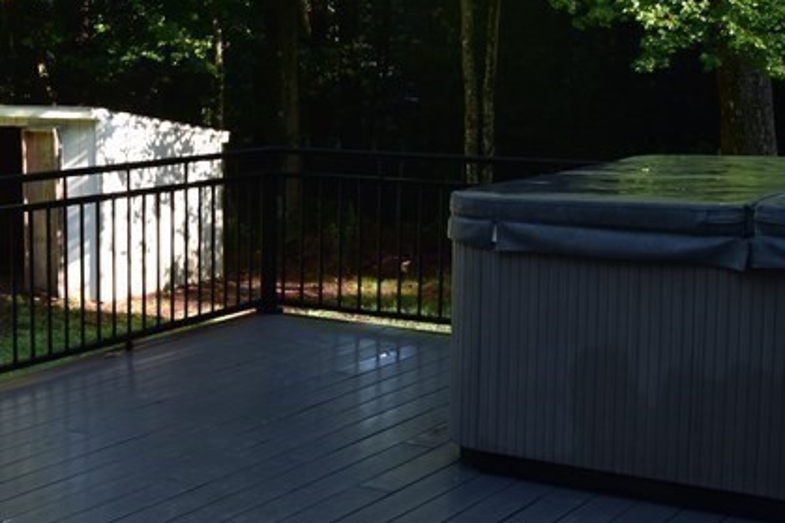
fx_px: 1439
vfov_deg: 20.6
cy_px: 233
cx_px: 90
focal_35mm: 66
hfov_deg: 29.4
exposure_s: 1/100
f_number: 9
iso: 400
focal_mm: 18
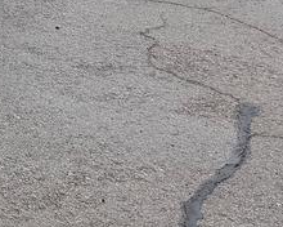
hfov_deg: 11.0
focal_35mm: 136
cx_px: -470
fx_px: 1139
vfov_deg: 10.6
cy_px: -193
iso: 80
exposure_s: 1/1060
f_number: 1.78
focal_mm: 6.76
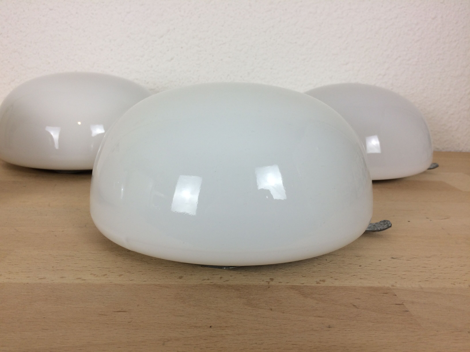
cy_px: 176
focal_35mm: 29
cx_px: 235
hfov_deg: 61.7
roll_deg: -2.5
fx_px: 394
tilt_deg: -13.5
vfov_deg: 48.2
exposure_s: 1/50
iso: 32
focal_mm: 4.15
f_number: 2.2
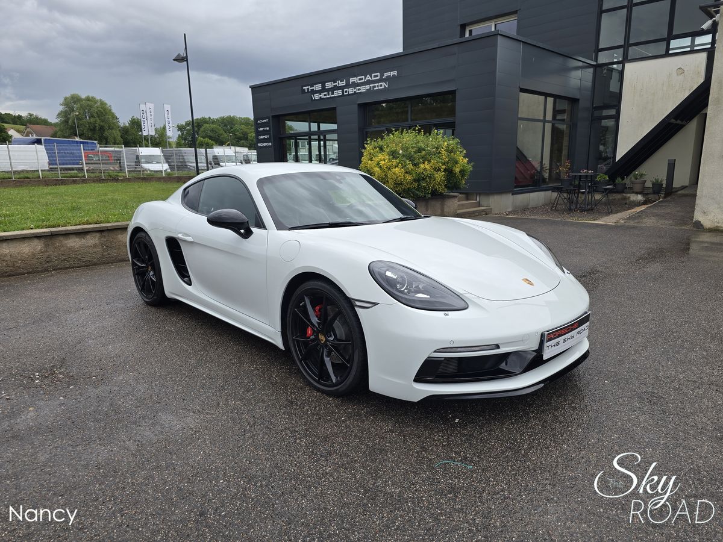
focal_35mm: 23
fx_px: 480
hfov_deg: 73.9
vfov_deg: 58.9
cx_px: 362
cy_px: 271
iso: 12
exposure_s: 1/285
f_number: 1.7
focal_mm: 6.3
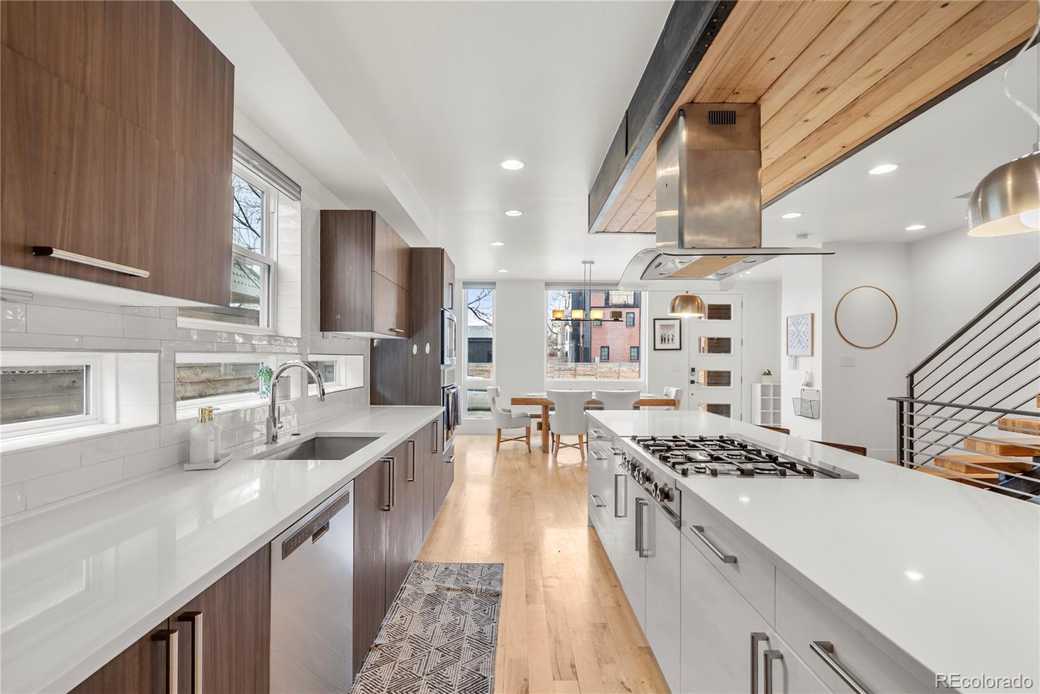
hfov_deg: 96.7
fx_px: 462
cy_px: 347
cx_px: 520
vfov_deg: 73.8
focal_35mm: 16
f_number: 7.1
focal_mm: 16
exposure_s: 1/15
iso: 250
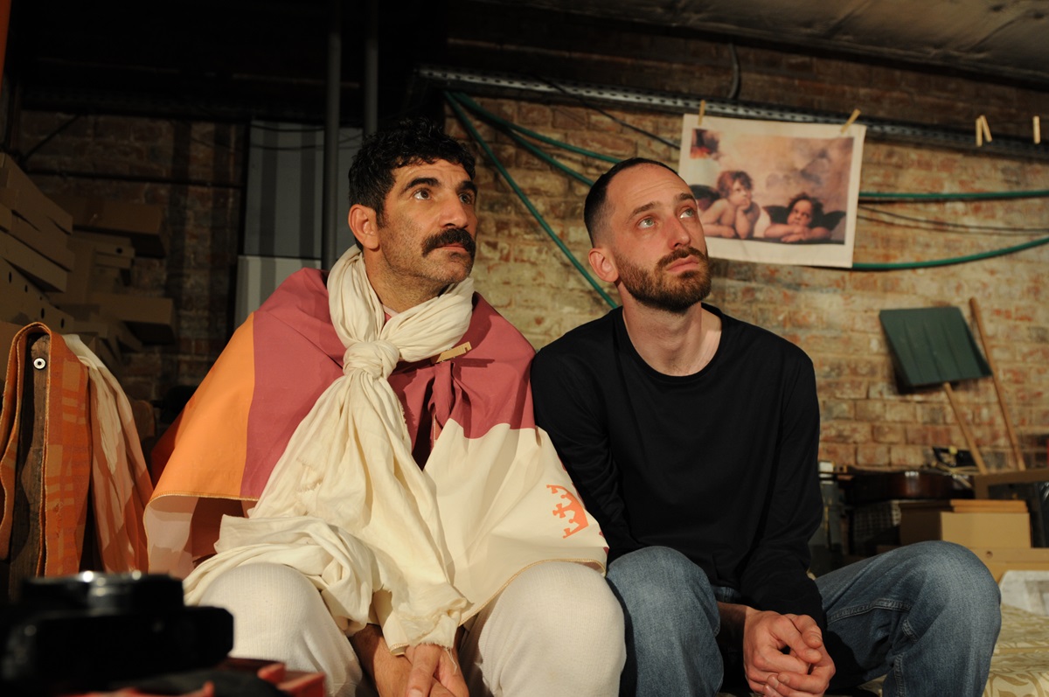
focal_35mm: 36
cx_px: 524
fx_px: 1048
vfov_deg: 36.8
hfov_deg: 53.2
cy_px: 348
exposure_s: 1/100
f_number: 4
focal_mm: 24
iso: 400
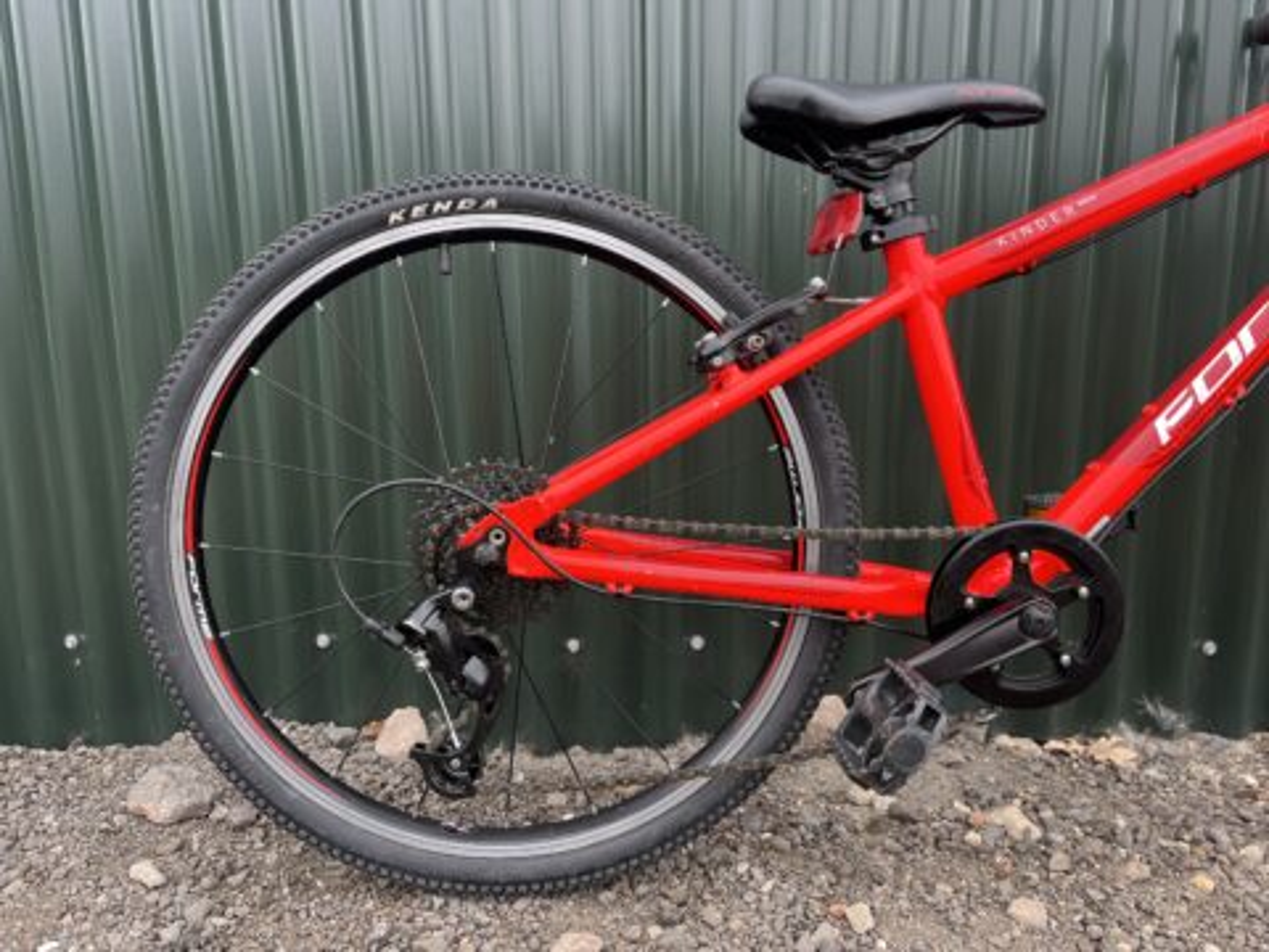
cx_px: 634
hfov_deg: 67.3
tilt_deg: -11.6
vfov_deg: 53.1
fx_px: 953
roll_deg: +1.1
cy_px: 476
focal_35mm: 26
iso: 40
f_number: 1.6
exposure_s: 1/231
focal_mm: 5.1
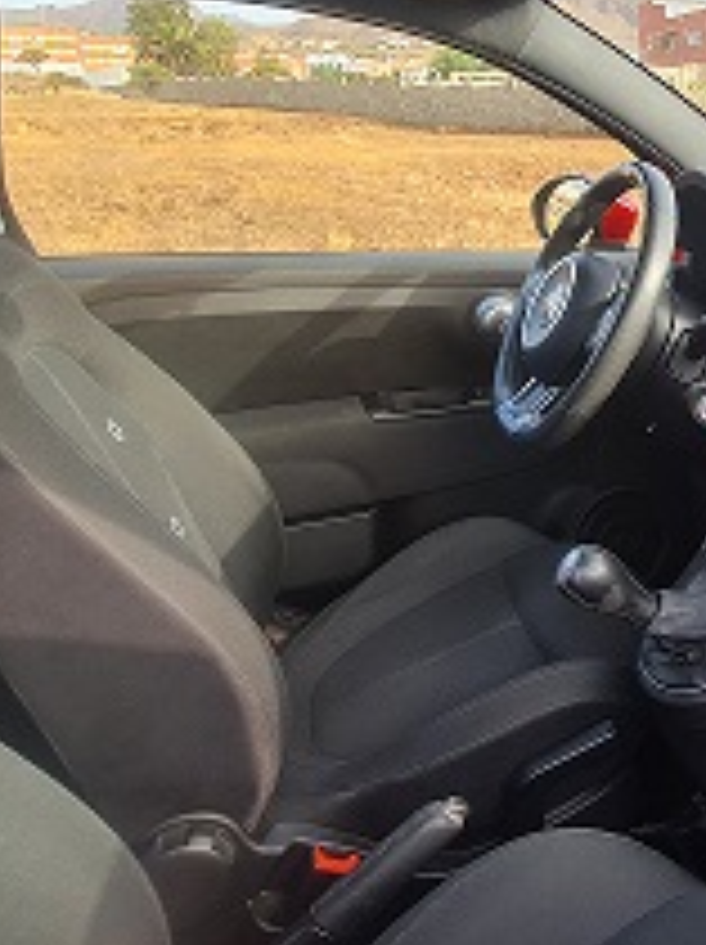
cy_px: 295
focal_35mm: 31
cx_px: 657
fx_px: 845
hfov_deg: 41.2
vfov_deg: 56.8
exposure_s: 1/218
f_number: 2.2
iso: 64
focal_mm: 2.2
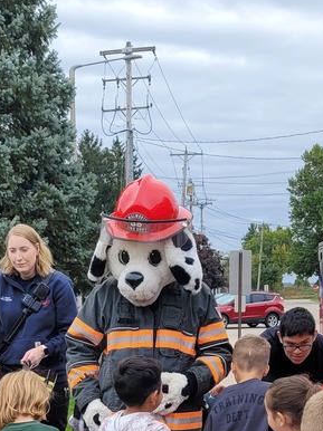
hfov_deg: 21.2
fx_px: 859
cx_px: 121
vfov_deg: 26.0
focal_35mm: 69
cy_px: 477
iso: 40
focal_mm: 5.4
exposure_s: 1/554
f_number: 1.8
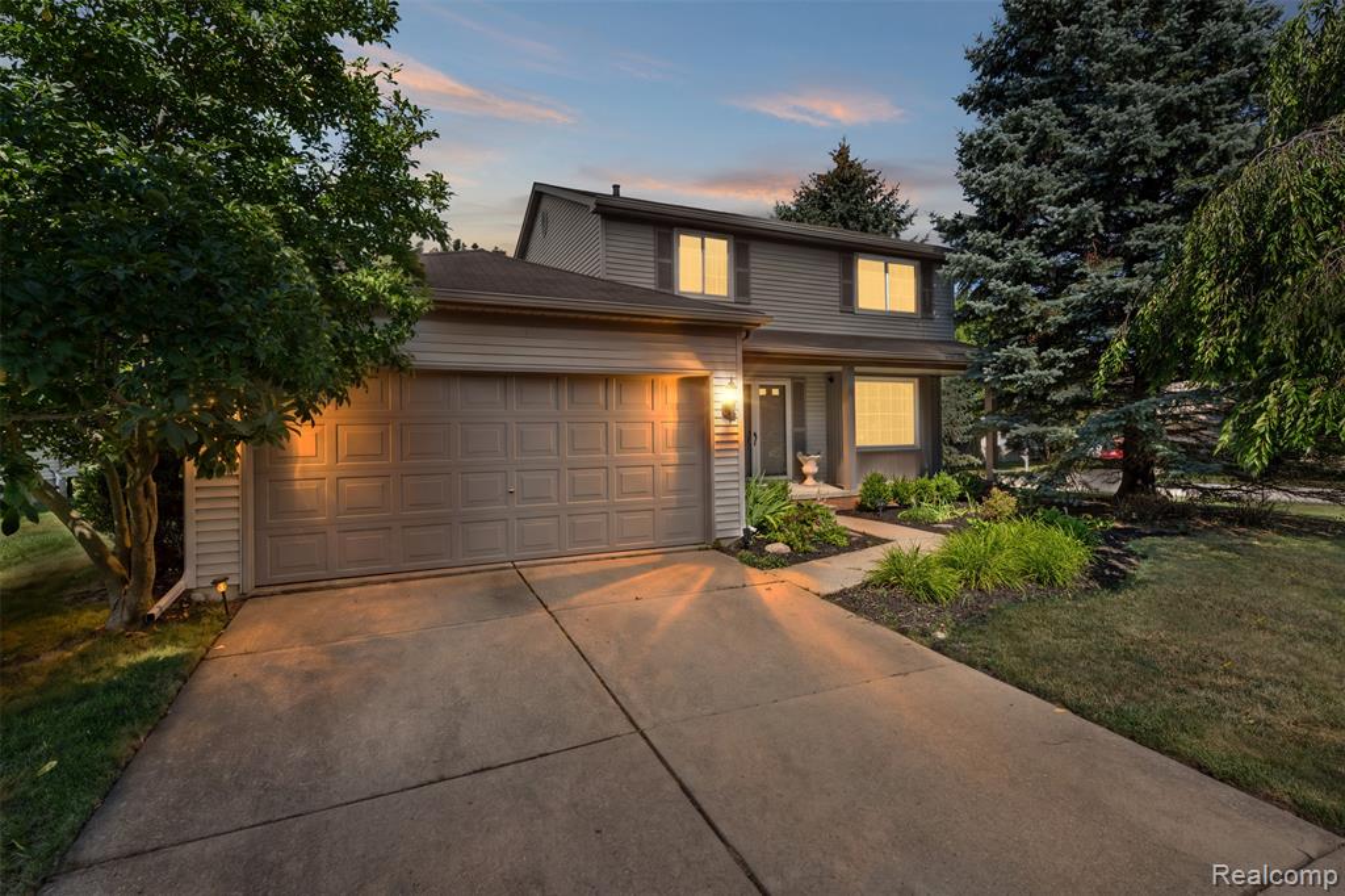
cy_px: 448
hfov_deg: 93.3
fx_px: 635
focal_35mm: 17
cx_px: 672
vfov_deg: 70.4
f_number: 9
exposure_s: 1/60
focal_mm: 17
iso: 250
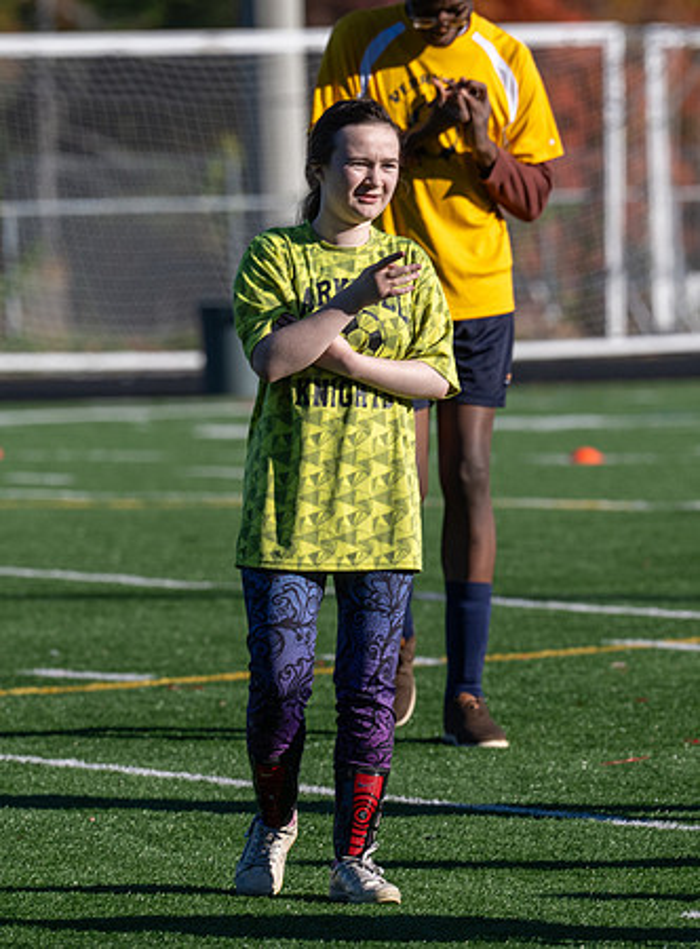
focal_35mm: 384
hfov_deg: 3.8
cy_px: 591
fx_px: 10471
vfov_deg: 5.2
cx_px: 538
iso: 160
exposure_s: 1/1600
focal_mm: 200
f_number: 4.5
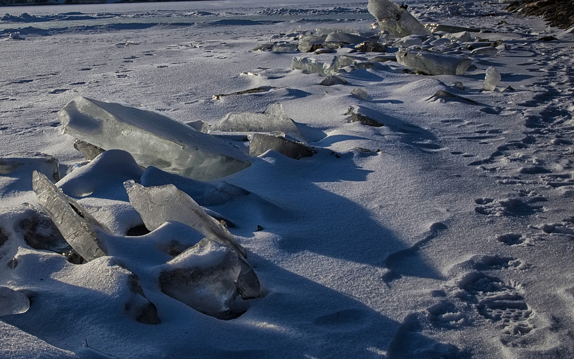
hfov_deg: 32.9
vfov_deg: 21.2
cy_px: 130
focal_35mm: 61
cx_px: 155
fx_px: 954
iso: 100
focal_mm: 26
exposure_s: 1/100
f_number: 22
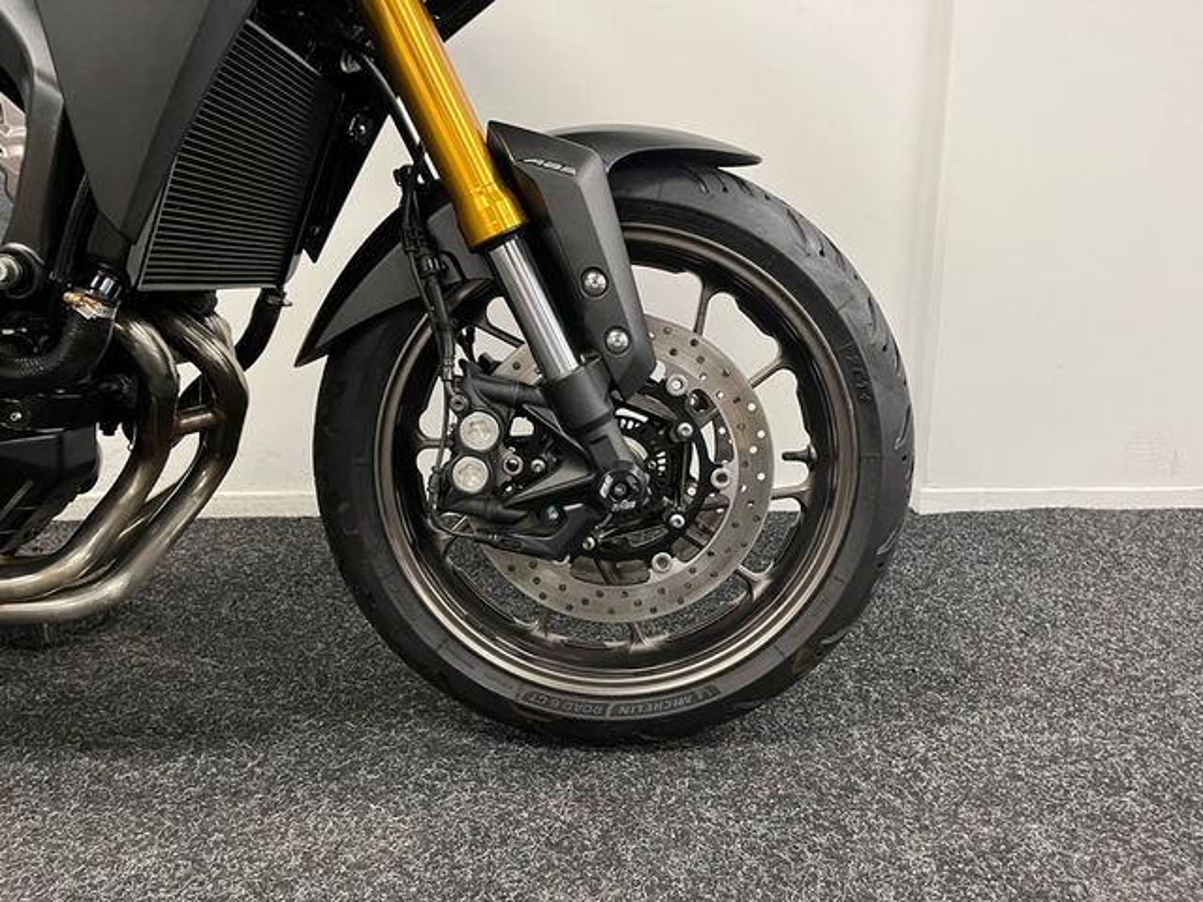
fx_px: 904
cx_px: 602
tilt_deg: -13.7
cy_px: 451
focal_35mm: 26
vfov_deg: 53.1
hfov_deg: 67.3
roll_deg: +0.5
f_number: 1.6
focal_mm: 5.1
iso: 250
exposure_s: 1/50
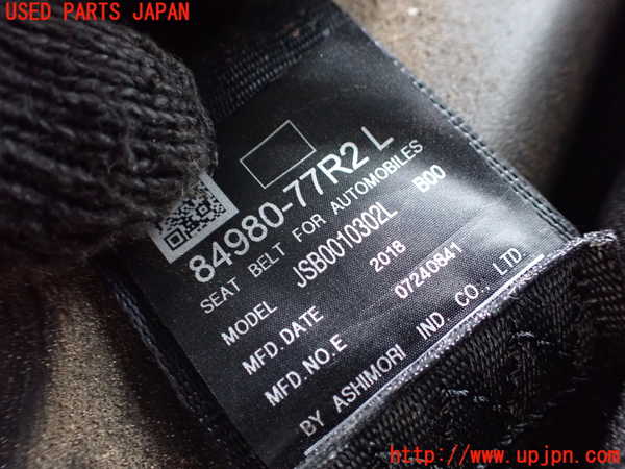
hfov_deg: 60.0
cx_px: 312
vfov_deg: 46.8
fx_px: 542
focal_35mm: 30
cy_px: 234
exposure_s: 1/30
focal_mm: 5.4
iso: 1250
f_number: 2.3
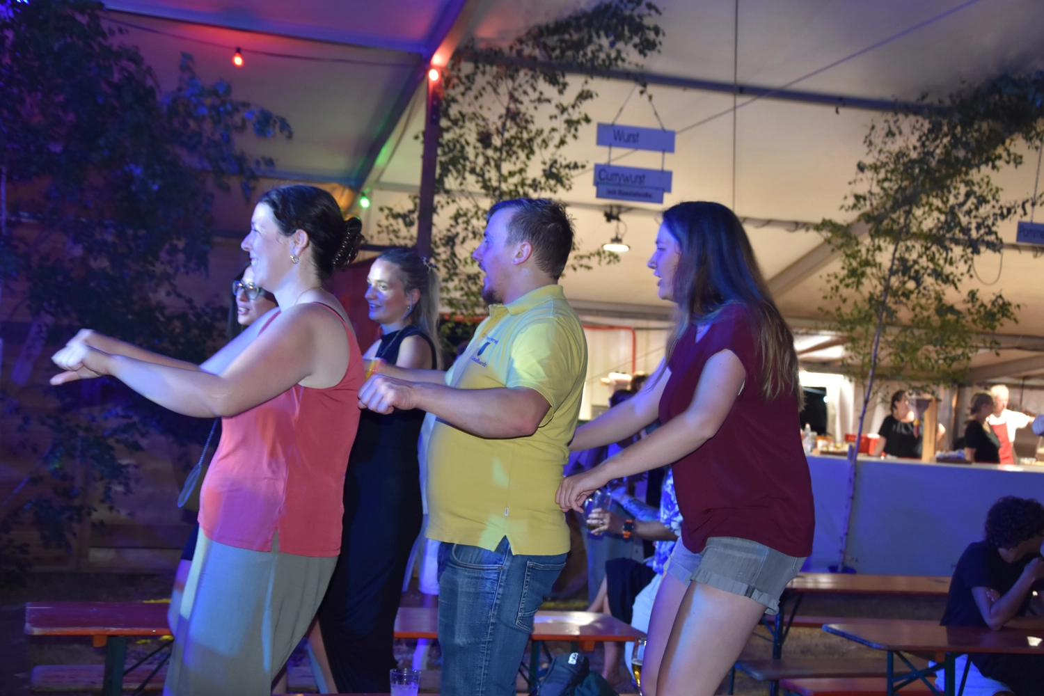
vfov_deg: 25.8
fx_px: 1522
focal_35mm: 52
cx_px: 522
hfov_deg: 37.9
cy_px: 348
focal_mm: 35
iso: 800
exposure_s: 1/60
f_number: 4.5
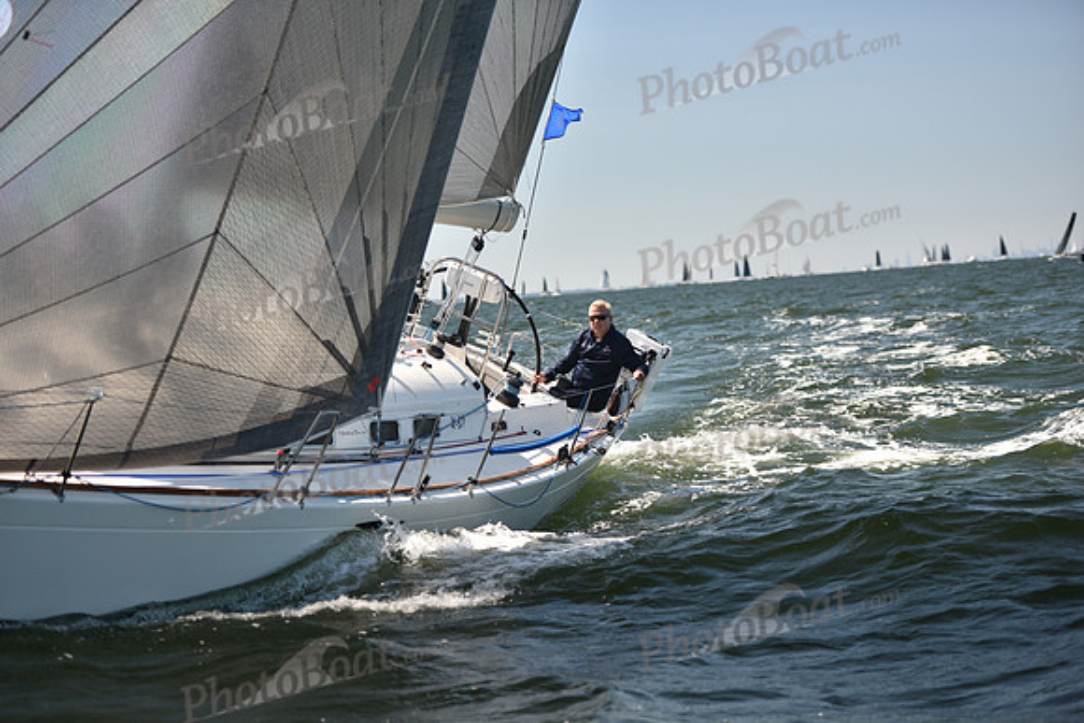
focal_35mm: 82
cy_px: 362
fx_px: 2470
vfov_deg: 16.7
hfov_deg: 24.8
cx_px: 542
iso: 250
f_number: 2.8
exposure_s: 1/1250
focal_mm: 82
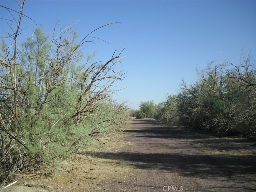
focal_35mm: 38
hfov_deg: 49.0
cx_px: 128
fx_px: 281
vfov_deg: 37.7
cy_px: 96
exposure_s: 1/200
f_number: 8
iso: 100
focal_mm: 6.2
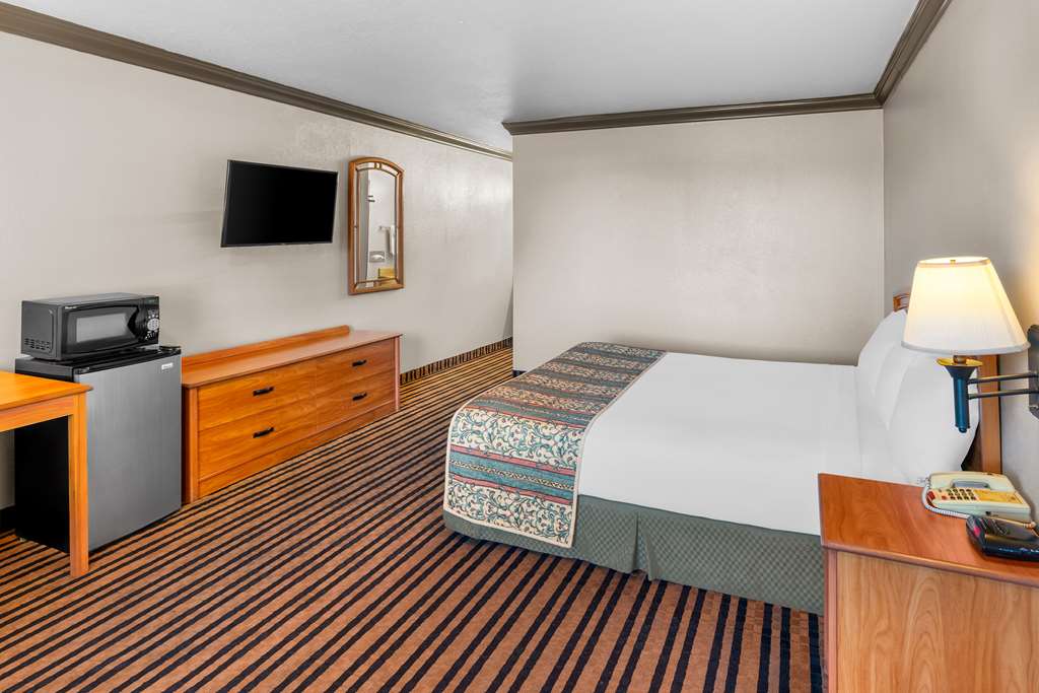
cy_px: 346
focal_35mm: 19
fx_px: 548
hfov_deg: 86.9
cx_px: 520
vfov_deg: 64.6
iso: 200
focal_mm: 19
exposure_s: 1.6
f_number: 8
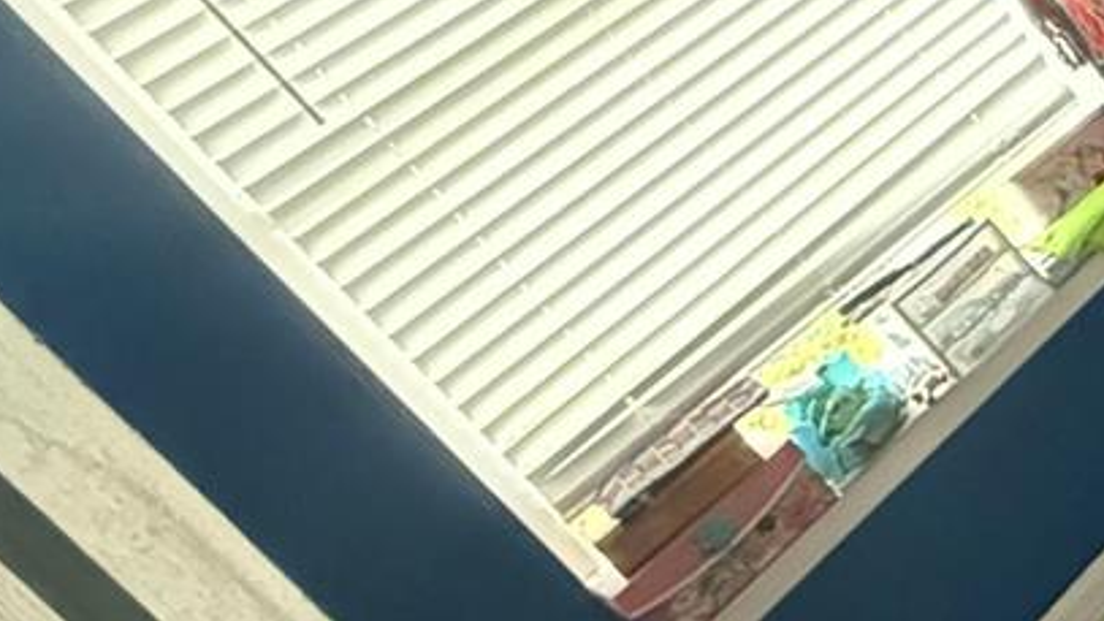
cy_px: -483
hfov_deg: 21.9
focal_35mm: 60
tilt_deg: -13.6
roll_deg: +31.5
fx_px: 1757
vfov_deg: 16.8
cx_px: 1977
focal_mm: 2.22
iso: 1250
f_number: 2.2
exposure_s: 1/40
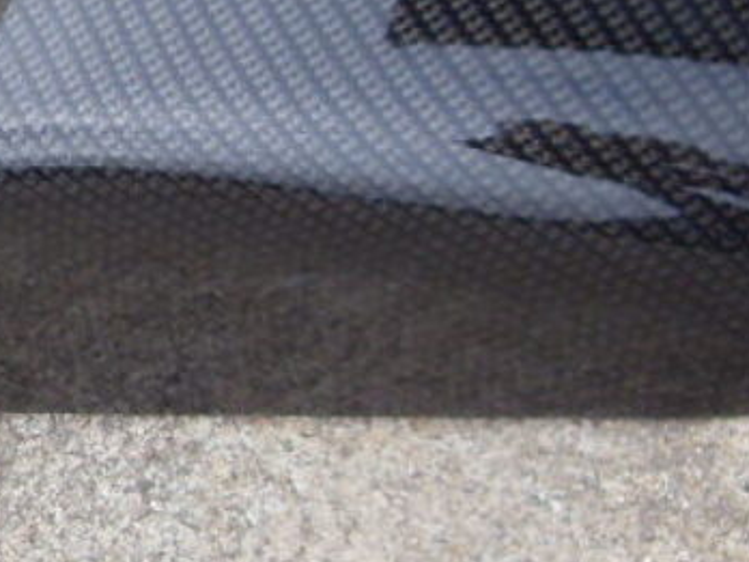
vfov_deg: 10.4
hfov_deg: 13.4
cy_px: 4
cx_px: -280
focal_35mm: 141
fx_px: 3051
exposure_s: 1/350
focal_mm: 6.3
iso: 80
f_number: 2.8
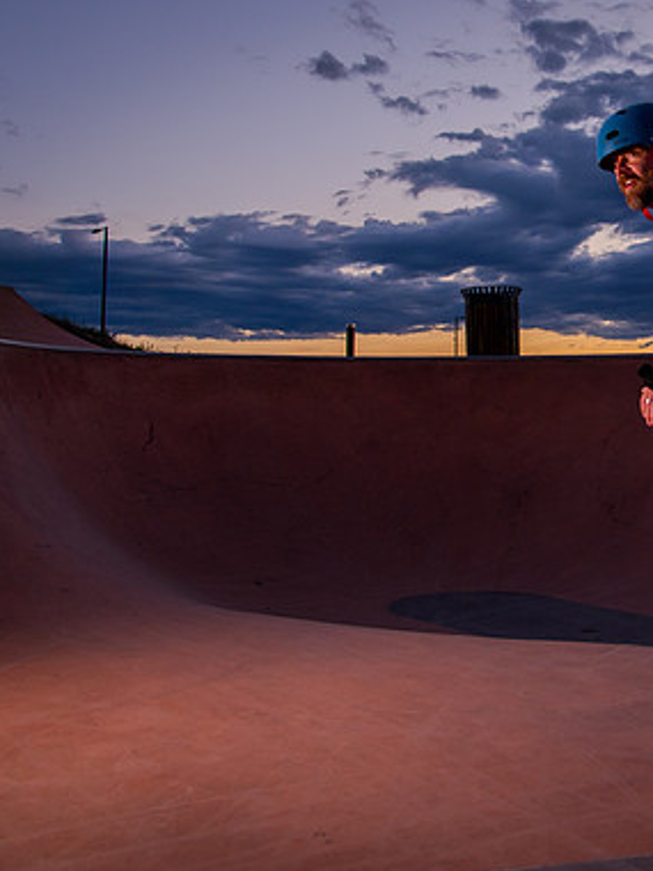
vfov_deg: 39.3
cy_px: 308
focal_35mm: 48
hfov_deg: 29.1
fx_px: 1207
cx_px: 587
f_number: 4
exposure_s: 1/500
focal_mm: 24
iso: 640
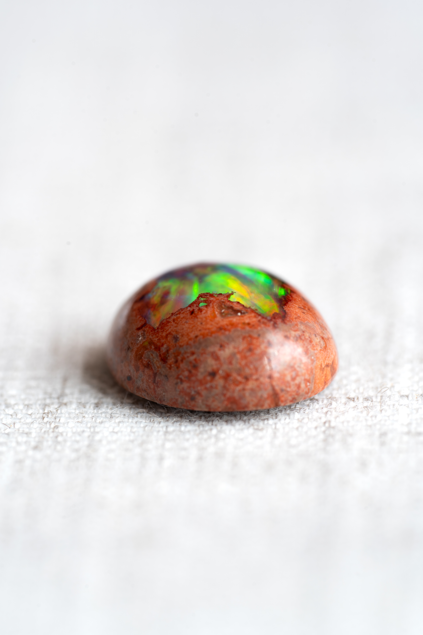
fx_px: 1586
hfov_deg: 15.2
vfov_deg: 22.6
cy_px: 318
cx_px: 212
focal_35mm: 90
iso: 100
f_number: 7.1
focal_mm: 90
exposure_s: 1/6
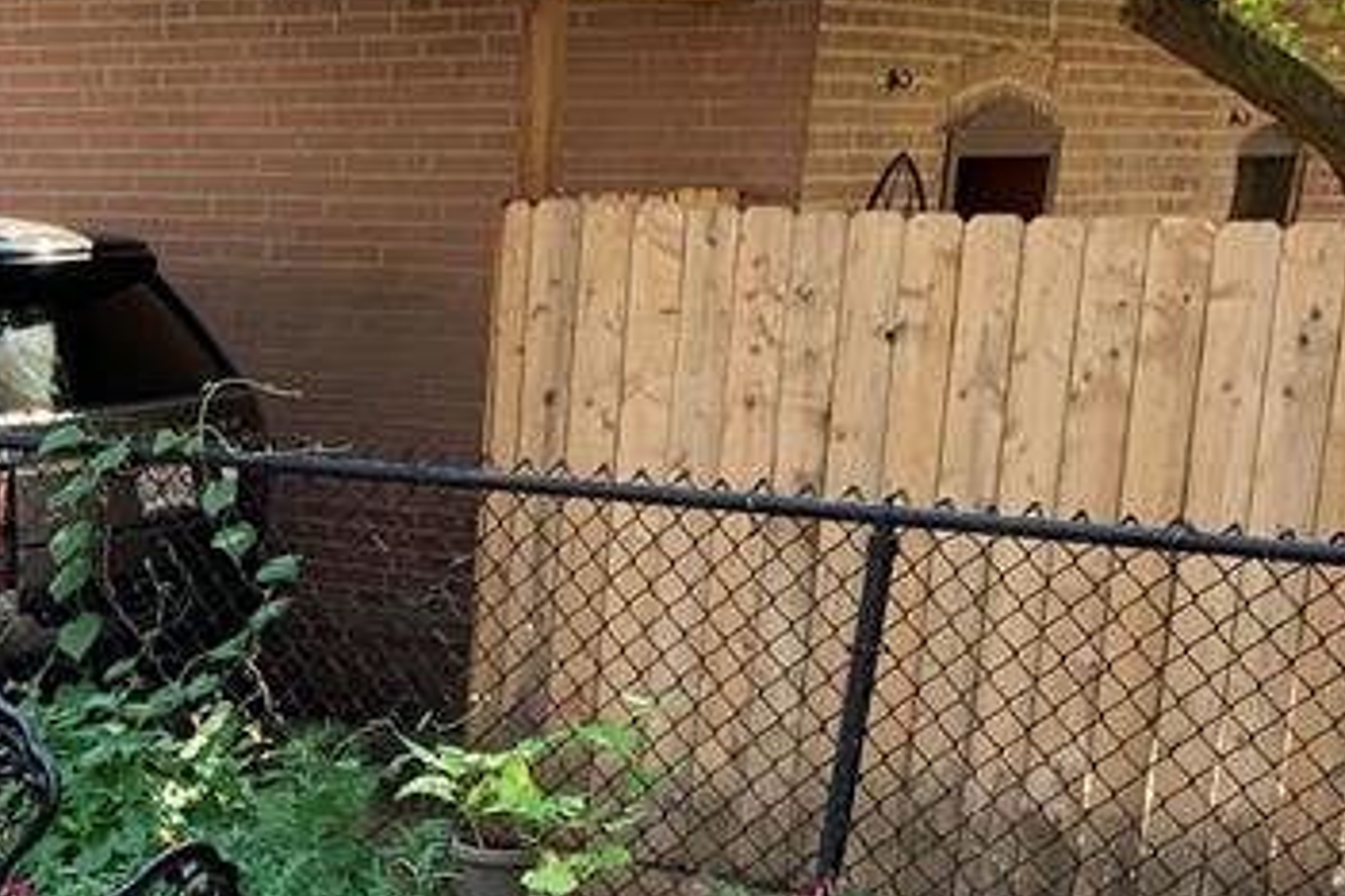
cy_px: 1045
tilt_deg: -17.0
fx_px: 2951
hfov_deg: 23.6
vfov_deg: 16.6
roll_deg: +1.3
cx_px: -230
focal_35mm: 79
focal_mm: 4.25
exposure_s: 1/122
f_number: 1.8
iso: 25
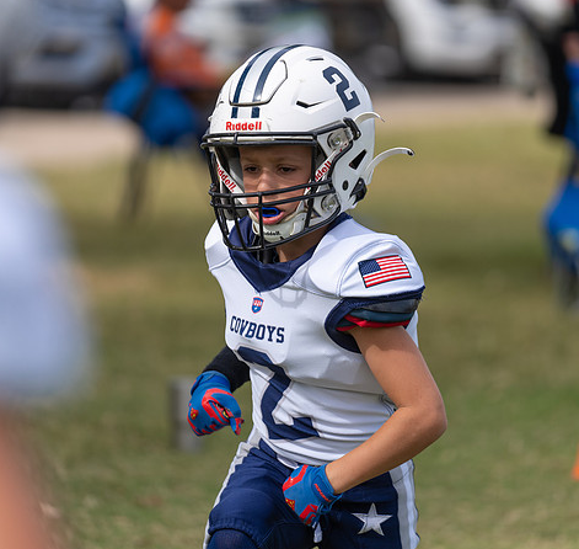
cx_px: 307
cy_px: 233
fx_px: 5584
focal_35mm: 303
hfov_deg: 5.9
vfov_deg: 5.6
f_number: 2.8
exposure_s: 1/1600
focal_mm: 200
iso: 100
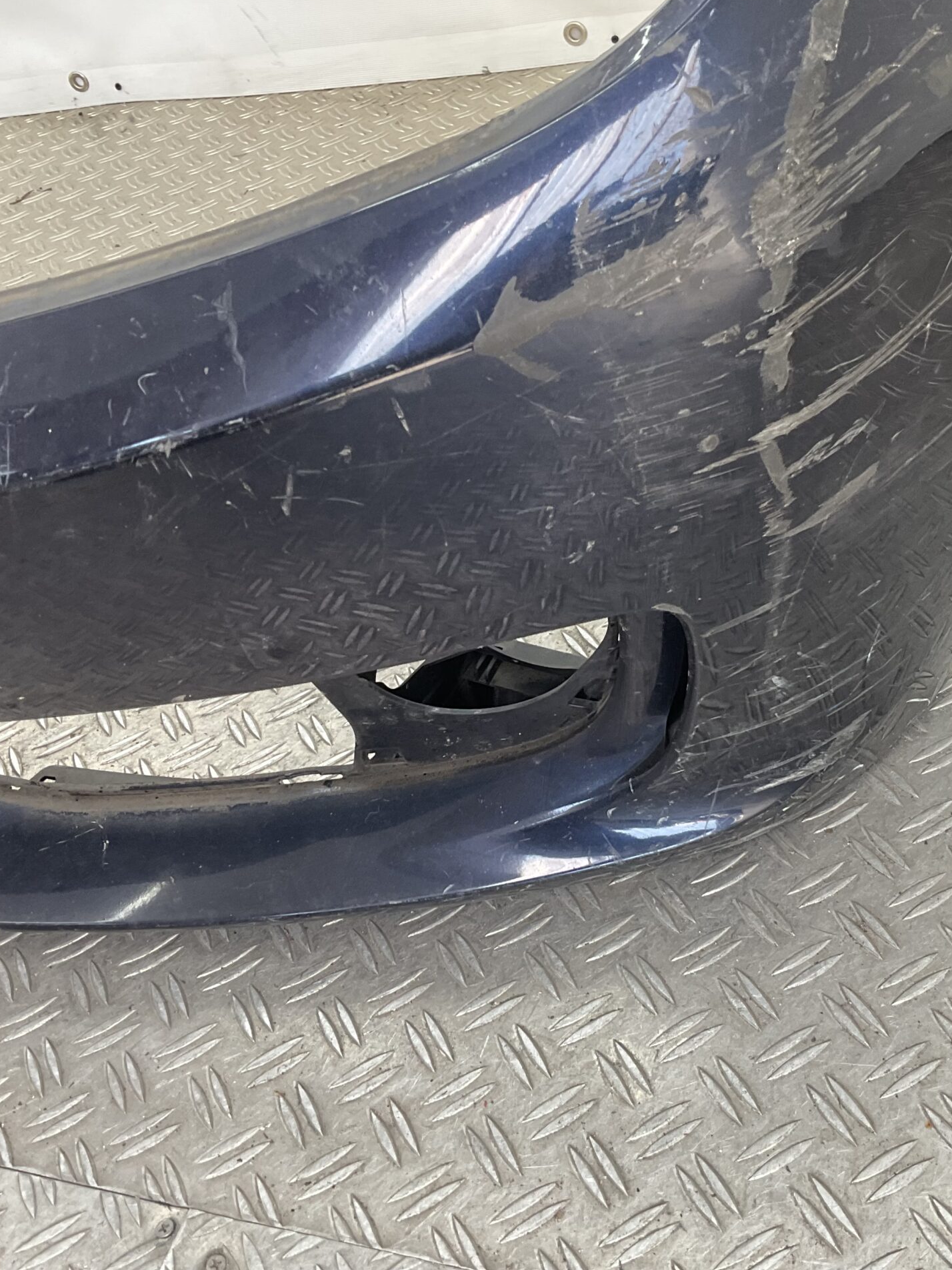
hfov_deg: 36.8
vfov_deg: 47.9
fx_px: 1430
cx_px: 539
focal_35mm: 39
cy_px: 630
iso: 50
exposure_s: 1/120
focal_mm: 3
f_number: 1.8
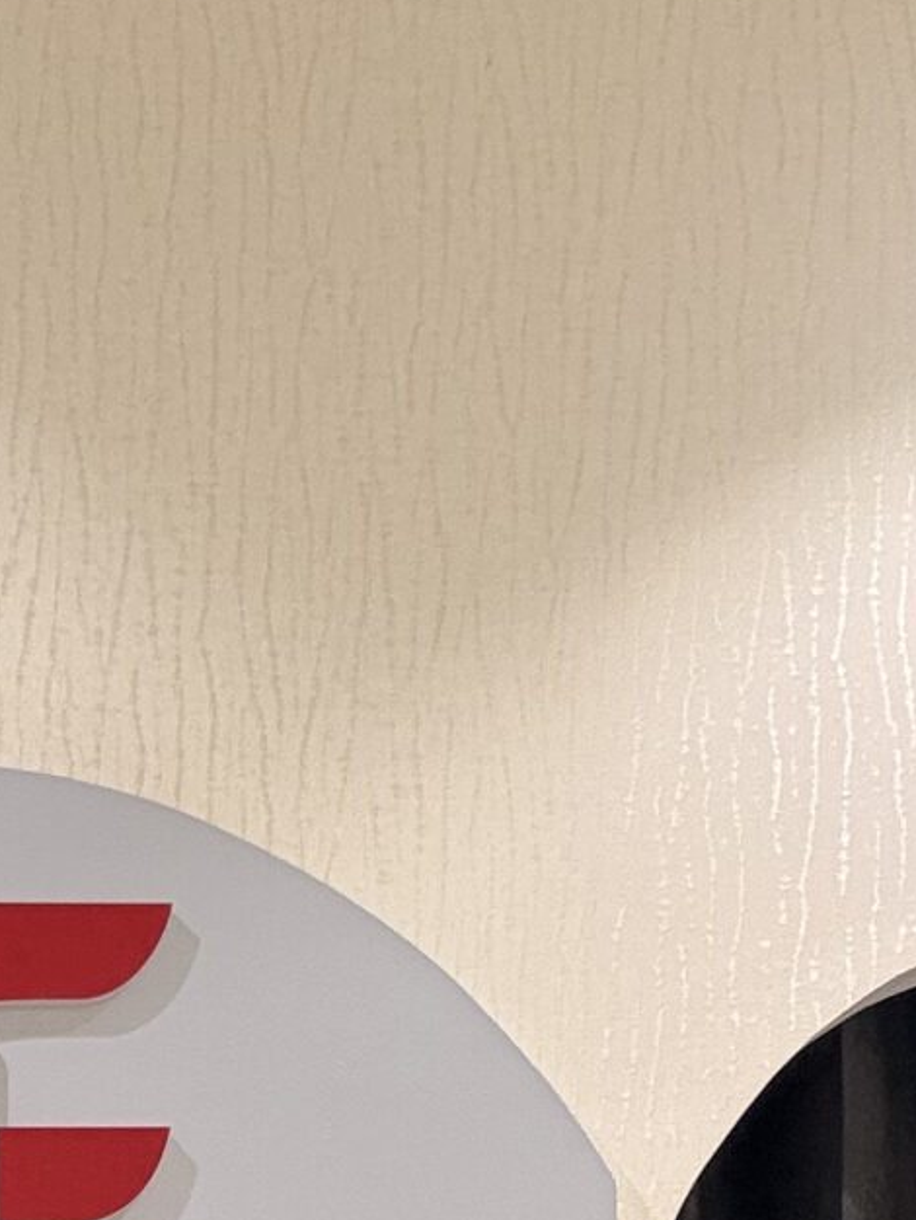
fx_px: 3314
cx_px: -230
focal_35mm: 94
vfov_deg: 16.8
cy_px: 2278
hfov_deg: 15.1
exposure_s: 1/50
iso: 50
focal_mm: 2.69
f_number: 1.9
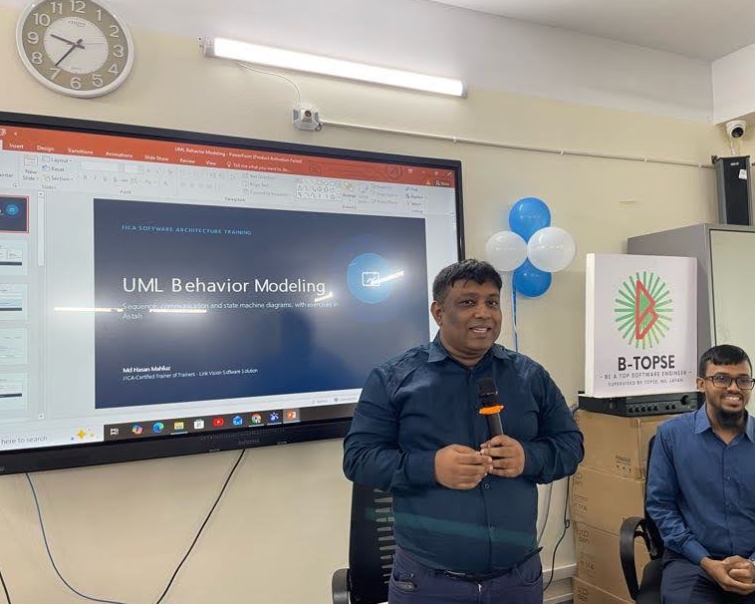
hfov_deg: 62.1
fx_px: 626
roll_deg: +1.7
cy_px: 308
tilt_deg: +3.0
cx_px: 414
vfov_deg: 51.5
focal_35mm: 28
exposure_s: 1/50
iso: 64
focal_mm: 4.2
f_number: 1.6
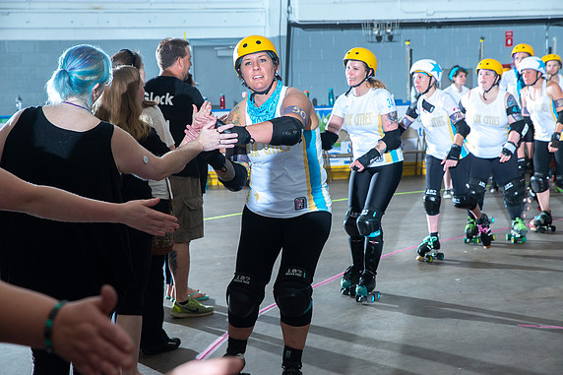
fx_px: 1079
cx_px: 284
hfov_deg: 29.3
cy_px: 189
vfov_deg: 19.7
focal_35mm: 69
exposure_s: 1/160
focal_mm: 68
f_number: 7.1
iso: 800
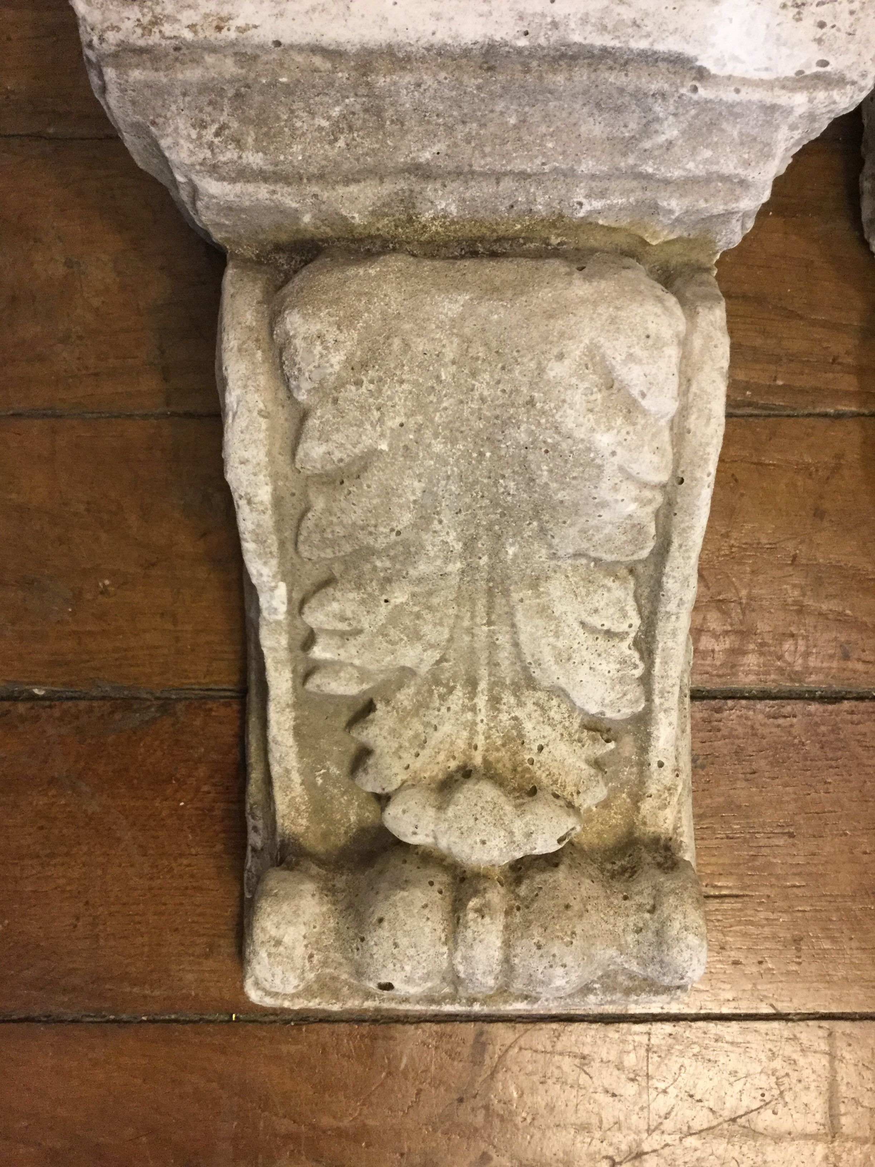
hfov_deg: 45.4
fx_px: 1045
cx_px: 438
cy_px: 584
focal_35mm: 31
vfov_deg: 58.4
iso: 200
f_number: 2.4
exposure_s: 1/33
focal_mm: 3.3
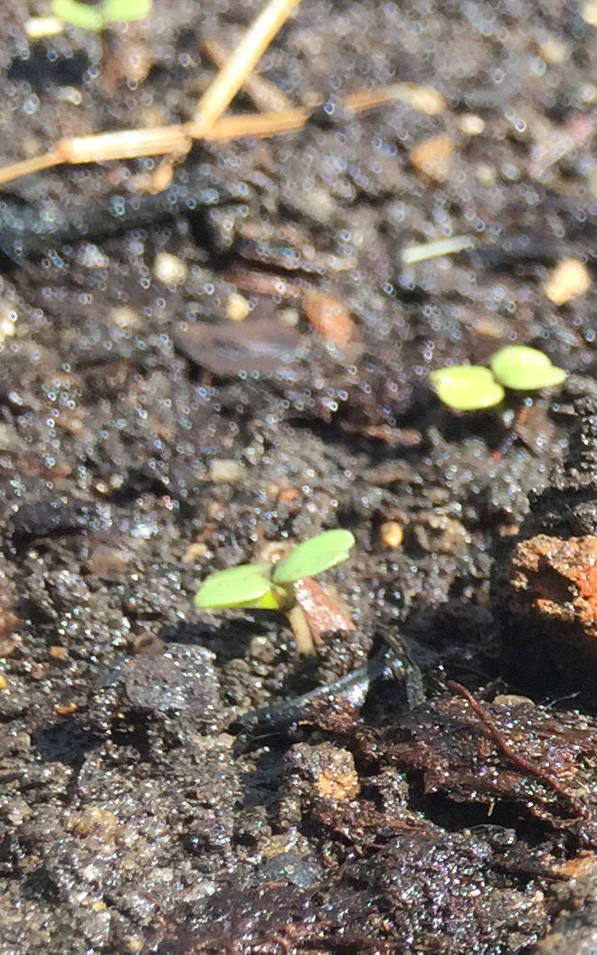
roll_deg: -0.5
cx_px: 1439
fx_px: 2473
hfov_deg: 11.4
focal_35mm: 95
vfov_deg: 21.7
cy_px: 728
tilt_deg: -32.2
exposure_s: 1/465
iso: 32
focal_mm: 4.15
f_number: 2.2
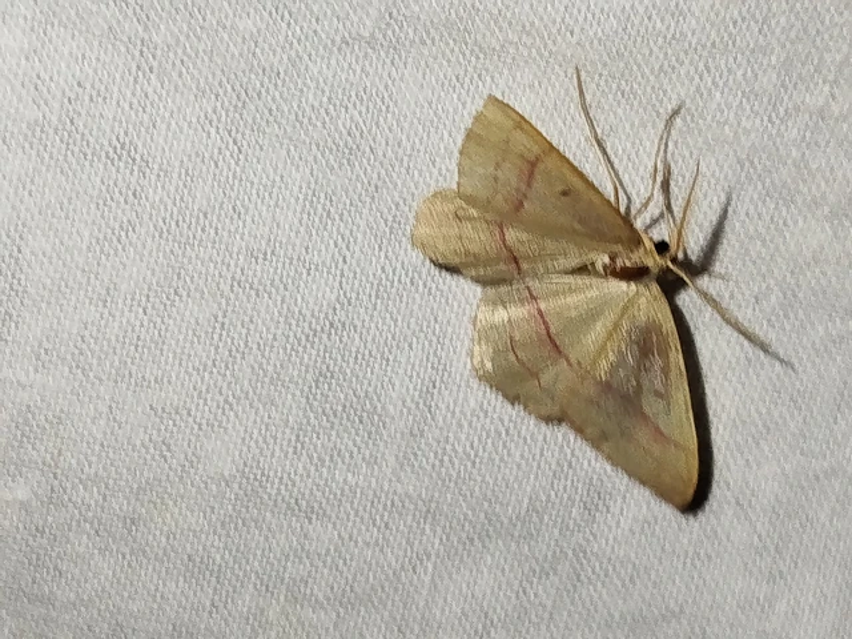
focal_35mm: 93
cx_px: 426
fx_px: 2289
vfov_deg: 15.9
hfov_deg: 21.1
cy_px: 320
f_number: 1.7
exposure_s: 1/50
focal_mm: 5.31
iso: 160
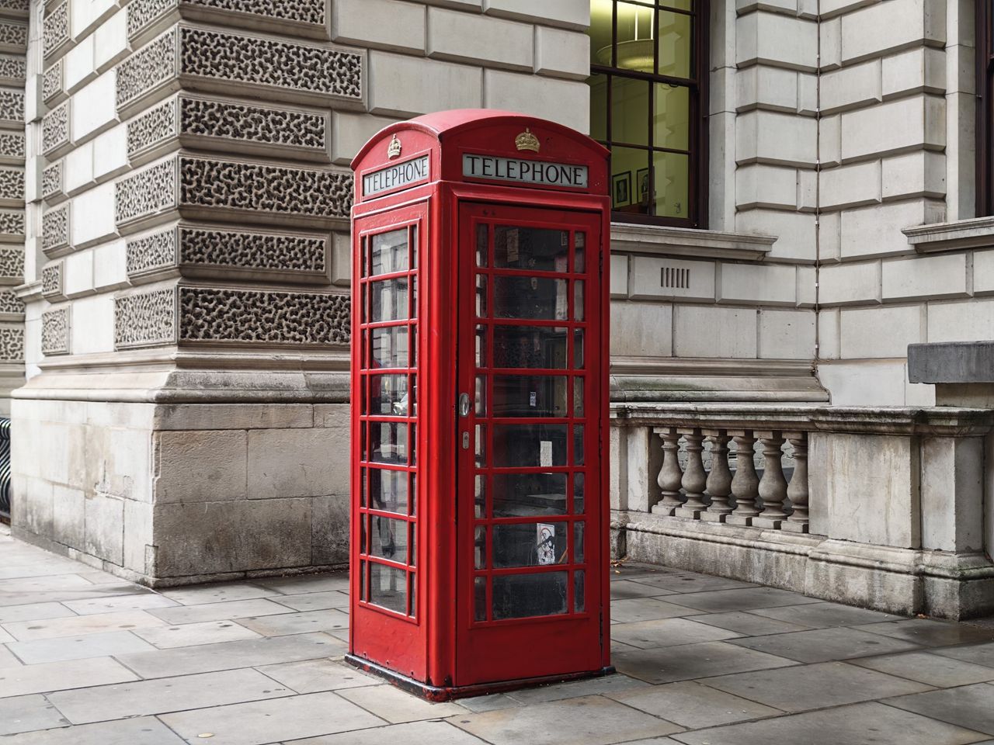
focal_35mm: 46
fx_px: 1321
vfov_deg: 31.5
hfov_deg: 41.2
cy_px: 372
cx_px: 497
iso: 80
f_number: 1.6
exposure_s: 1/100
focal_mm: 5.4
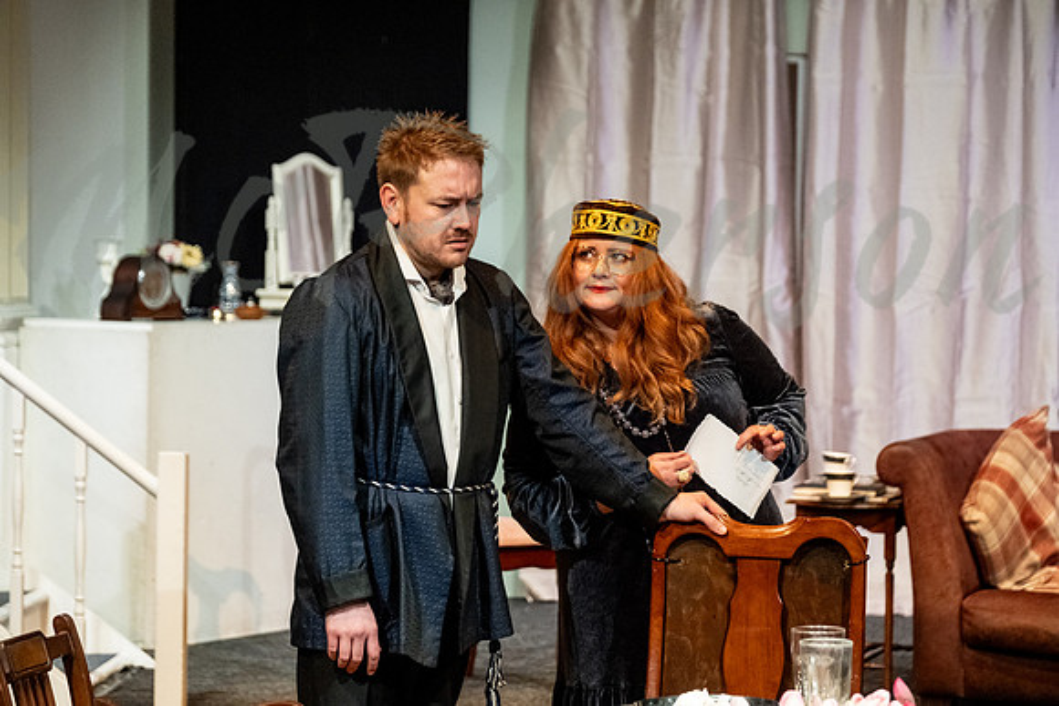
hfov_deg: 19.8
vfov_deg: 13.3
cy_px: 353
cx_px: 530
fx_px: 3030
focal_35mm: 103
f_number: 2.8
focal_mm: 68.7
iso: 2000
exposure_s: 1/250
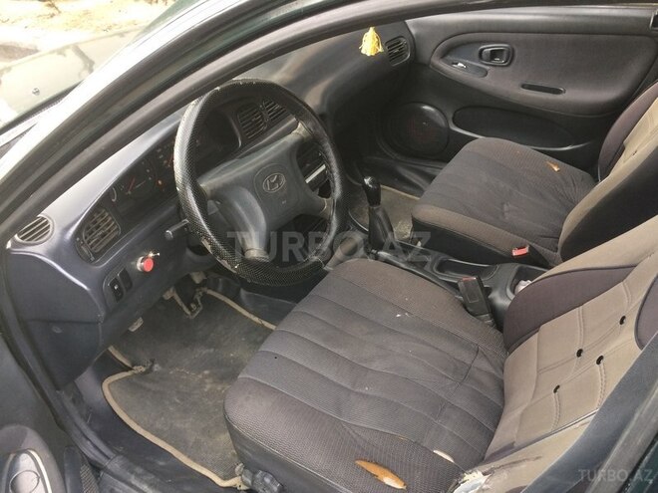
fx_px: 551
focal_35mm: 29
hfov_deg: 61.7
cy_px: 246
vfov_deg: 48.2
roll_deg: +3.9
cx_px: 329
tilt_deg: -35.9
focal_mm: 4.15
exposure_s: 1/33
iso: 50
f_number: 2.2
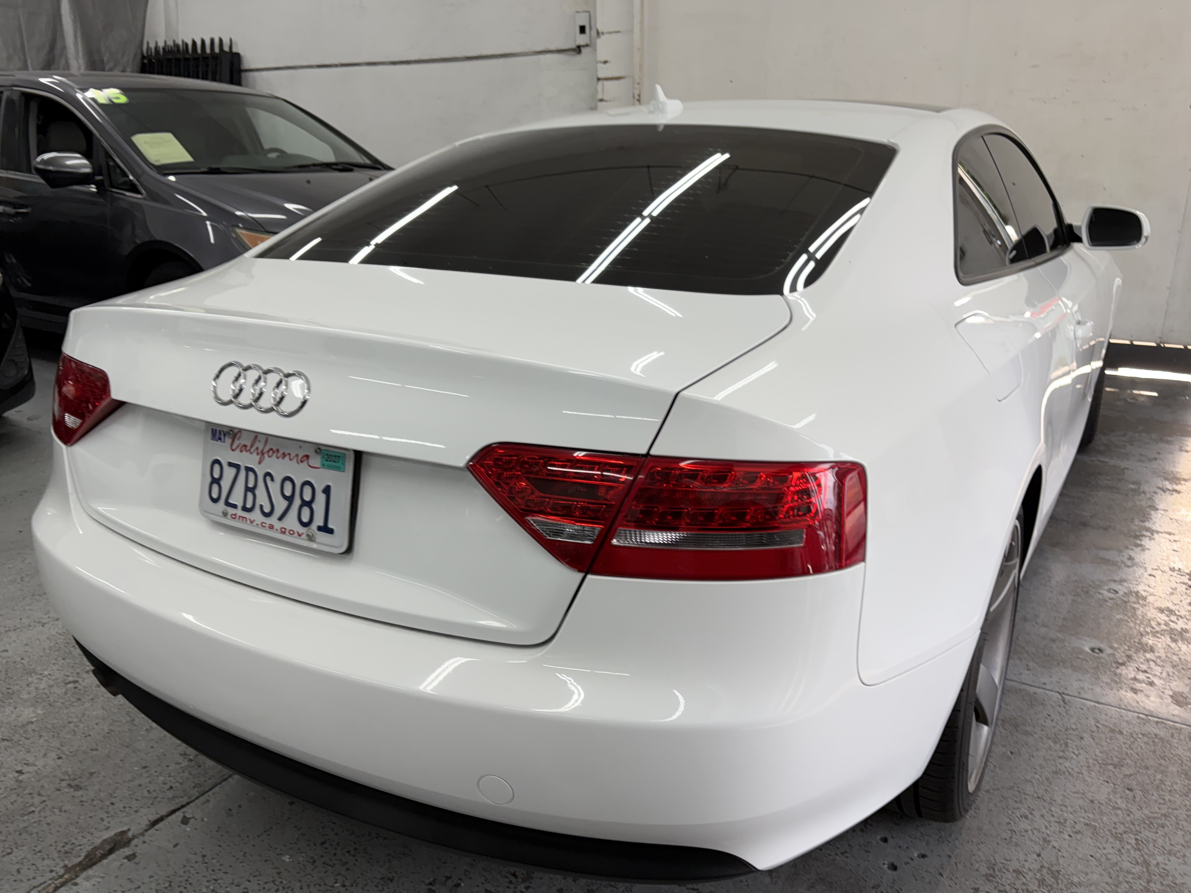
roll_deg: -0.4
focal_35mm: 27
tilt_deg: -13.9
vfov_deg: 51.3
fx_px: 929
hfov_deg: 65.3
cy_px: 459
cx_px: 593
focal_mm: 5.96
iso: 40
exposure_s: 1/120
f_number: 1.6
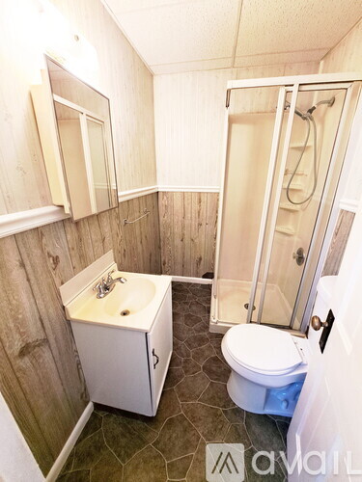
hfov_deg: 89.9
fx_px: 181
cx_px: 181
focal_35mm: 13
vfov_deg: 106.2
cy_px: 241
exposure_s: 1/40
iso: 100
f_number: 2.2
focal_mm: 1.74
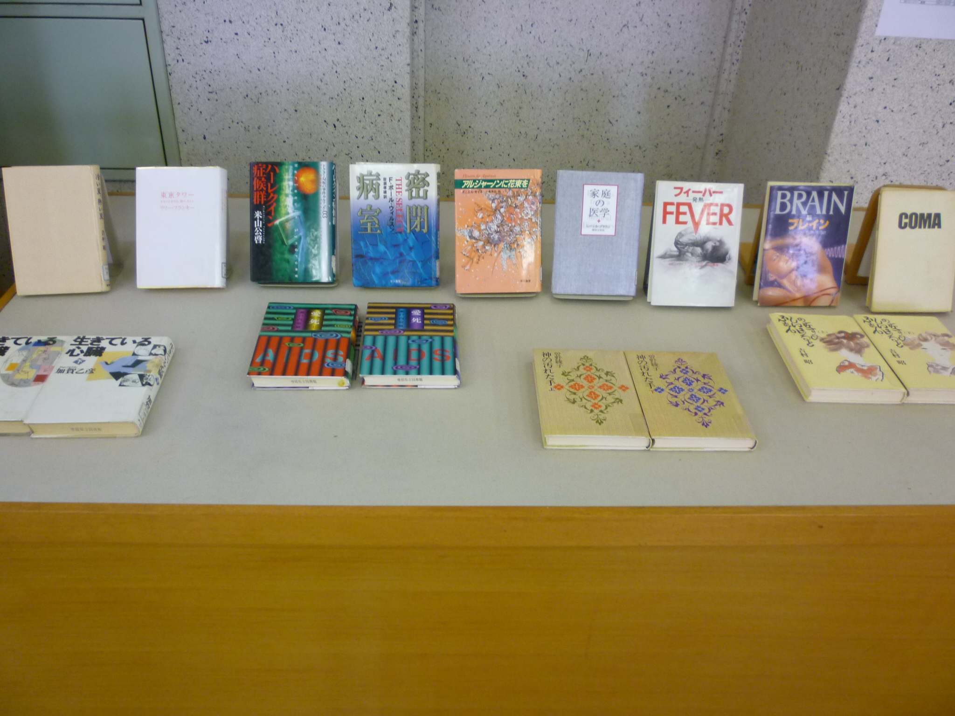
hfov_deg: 61.7
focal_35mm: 29
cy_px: 358
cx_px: 478
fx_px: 800
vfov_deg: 48.2
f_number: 3.3
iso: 200
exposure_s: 1/30
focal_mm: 5.2
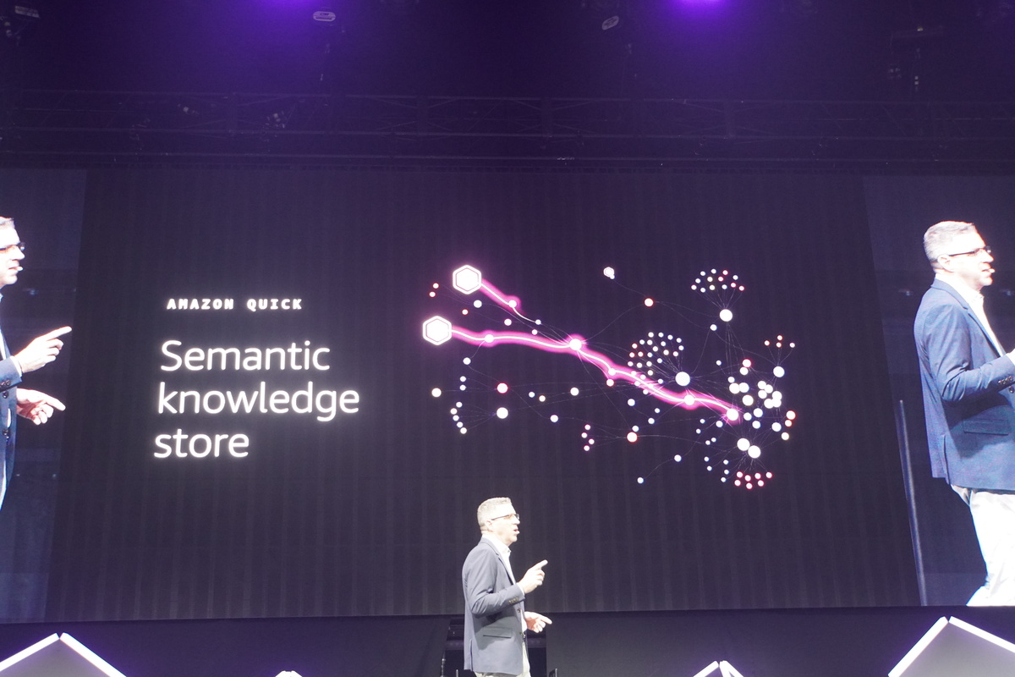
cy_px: 338
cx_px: 508
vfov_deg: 30.0
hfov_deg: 43.7
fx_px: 1264
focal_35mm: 45
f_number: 4
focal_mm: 29.9
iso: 2500
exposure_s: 1/50
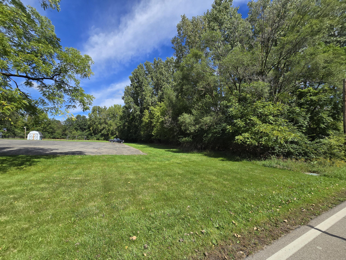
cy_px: 130
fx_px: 130
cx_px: 173
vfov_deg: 89.9
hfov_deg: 106.2
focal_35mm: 13
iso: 50
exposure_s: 1/2043
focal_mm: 2.2
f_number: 2.2
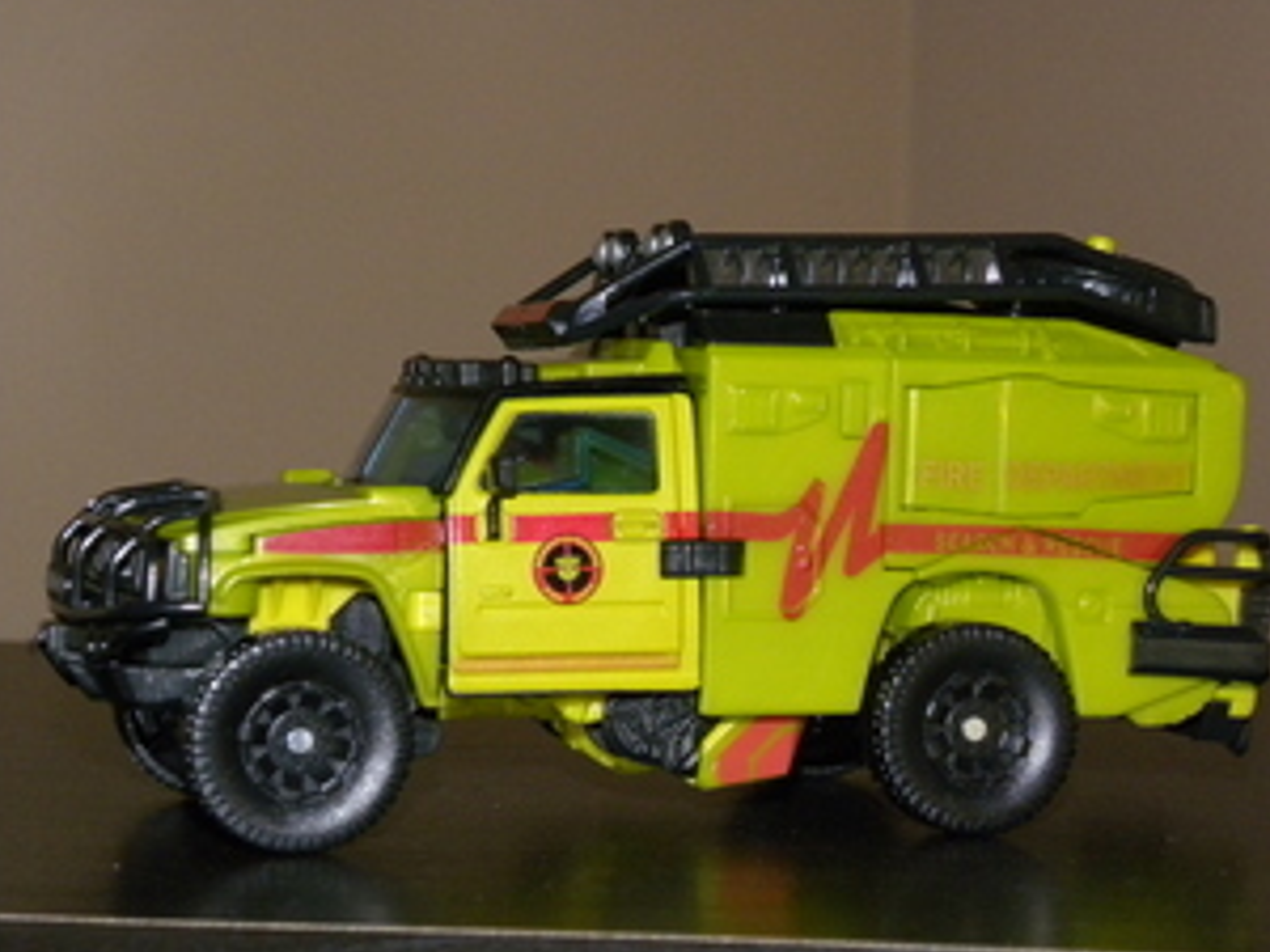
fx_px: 3742
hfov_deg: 19.2
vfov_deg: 14.5
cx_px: 749
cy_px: 550
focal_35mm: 102
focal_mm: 15.1
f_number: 4
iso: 400
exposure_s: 1/30
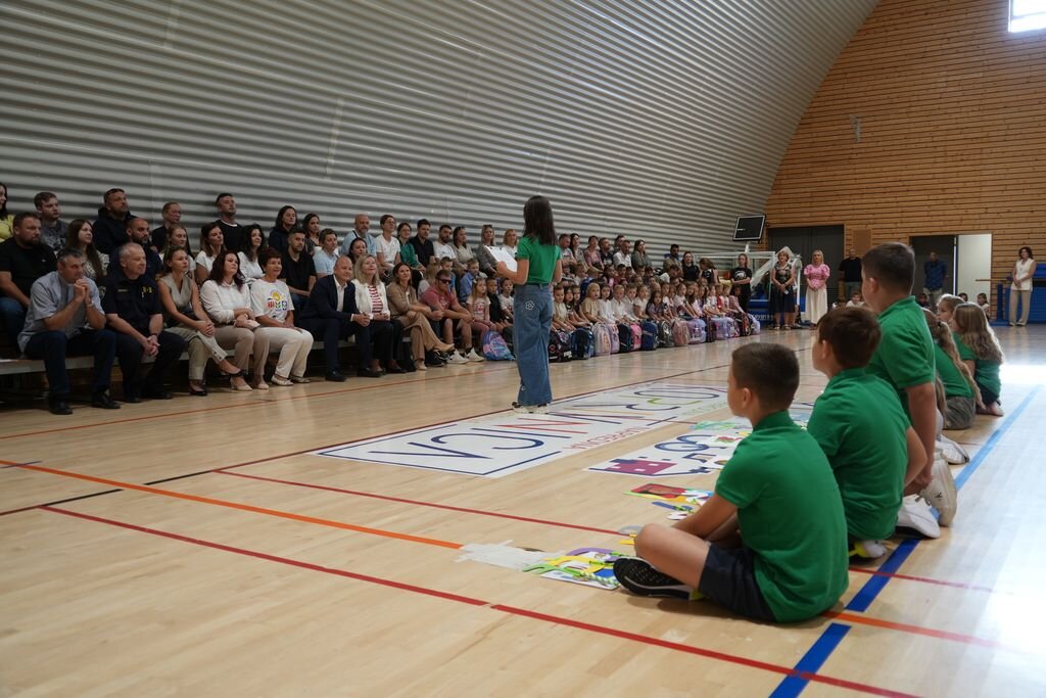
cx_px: 523
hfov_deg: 61.9
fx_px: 872
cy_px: 349
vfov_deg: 43.6
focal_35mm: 30
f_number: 4
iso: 250
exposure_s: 1/30
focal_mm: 30
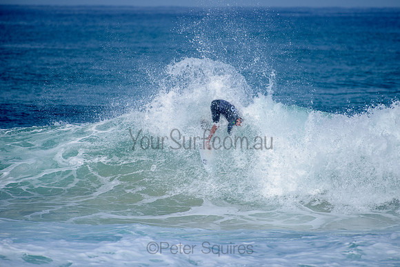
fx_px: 6068
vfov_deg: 2.5
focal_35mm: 546
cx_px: 211
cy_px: 126
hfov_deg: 3.8
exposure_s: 1/2000
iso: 125
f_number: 5.6
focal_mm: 500
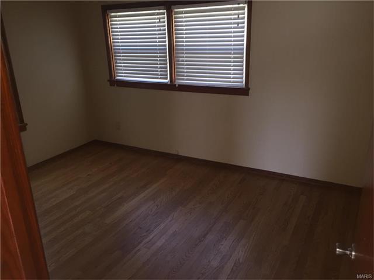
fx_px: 313
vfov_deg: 48.2
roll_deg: +1.1
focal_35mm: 29
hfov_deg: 61.7
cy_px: 140
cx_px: 187
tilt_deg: -18.5
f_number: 2.2
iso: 64
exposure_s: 1/30
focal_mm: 4.15
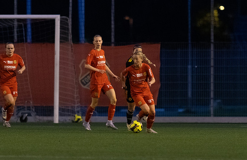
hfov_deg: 2.9
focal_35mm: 723
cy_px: 95
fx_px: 4924
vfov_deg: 1.9
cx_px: 143
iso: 8000
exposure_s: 1/640
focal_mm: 300
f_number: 3.2
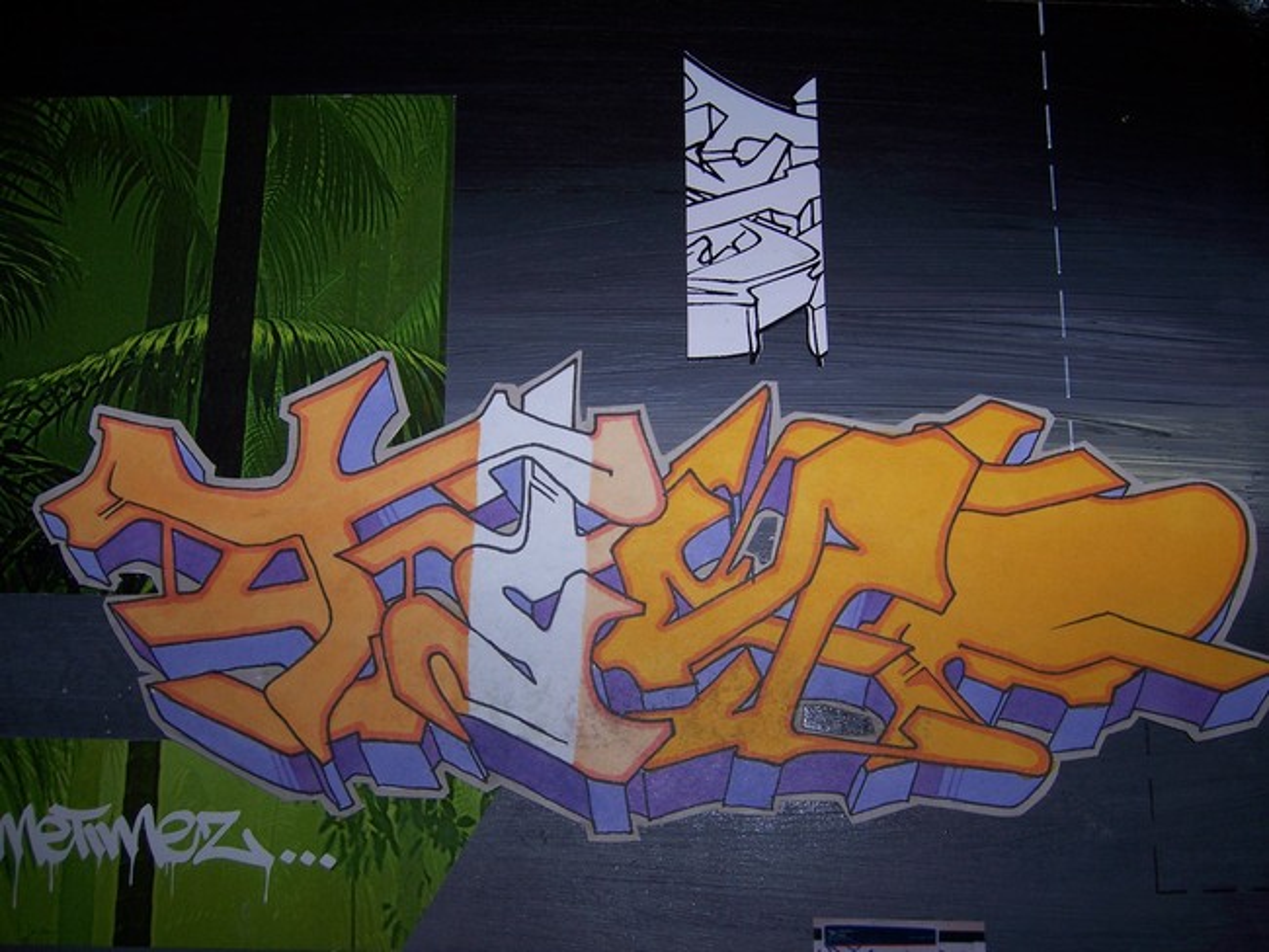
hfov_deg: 51.3
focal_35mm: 36
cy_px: 476
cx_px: 634
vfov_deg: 39.7
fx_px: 1320
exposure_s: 1/60
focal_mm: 6.2
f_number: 2.8
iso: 80
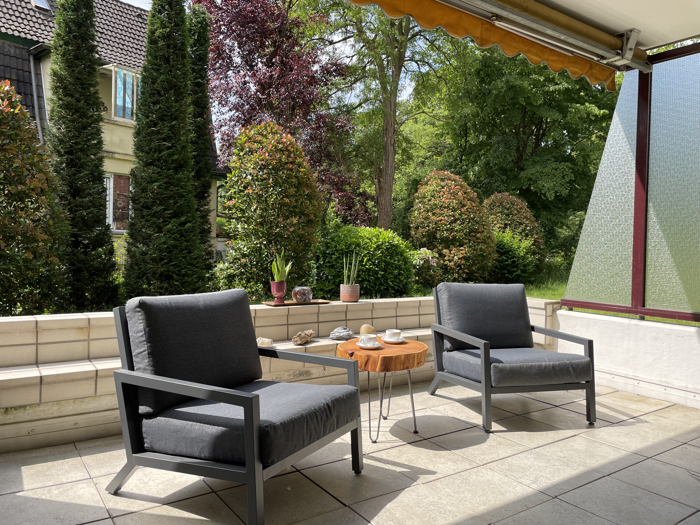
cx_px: 350
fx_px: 526
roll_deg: -1.1
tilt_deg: -1.6
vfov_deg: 53.1
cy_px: 262
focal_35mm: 26
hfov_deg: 67.3
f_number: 1.6
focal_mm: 4.2
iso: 32
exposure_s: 1/1289
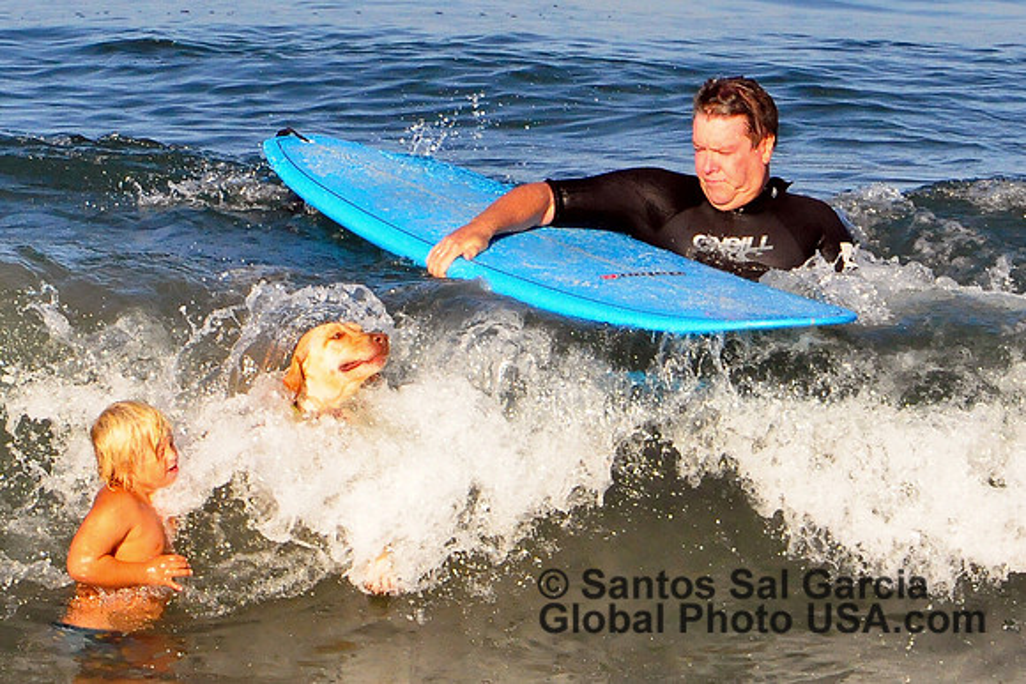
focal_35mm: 675
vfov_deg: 2.0
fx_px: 19241
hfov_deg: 3.1
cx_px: 513
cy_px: 342
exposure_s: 1/2500
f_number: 7.1
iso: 1250
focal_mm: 450
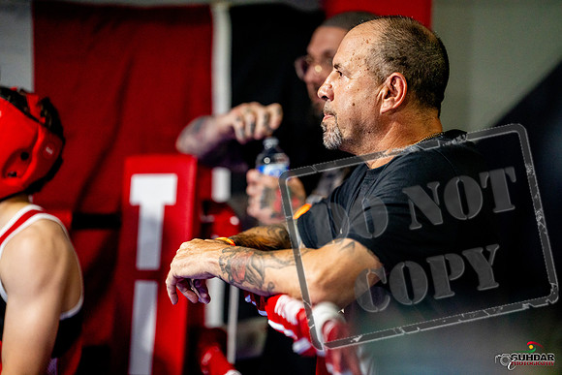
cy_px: 188
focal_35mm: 150
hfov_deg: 13.7
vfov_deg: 9.2
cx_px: 281
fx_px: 2342
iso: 4000
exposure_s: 1/1000
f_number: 2
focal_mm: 150
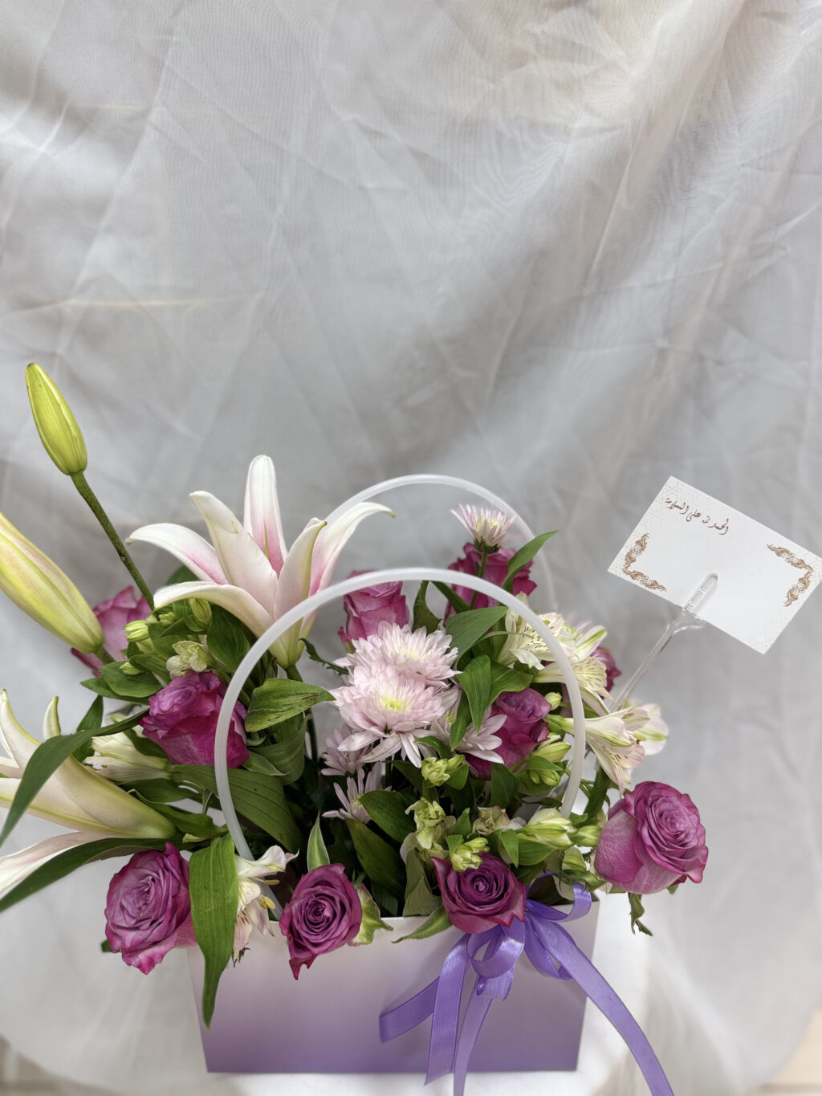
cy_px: 548
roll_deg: -1.5
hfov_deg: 56.8
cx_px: 411
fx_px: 760
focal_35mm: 24
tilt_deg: -28.1
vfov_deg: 71.6
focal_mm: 6.76
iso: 125
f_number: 1.78
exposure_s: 1/121
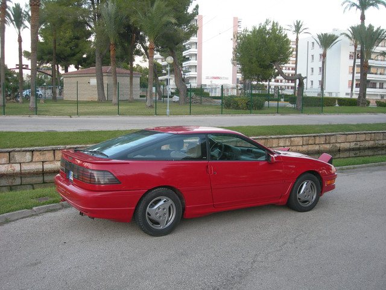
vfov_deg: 37.7
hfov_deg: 49.0
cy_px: 145
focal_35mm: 38
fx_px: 424
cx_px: 193
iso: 50
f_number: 2.8
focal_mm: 7.8
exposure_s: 1/32.2
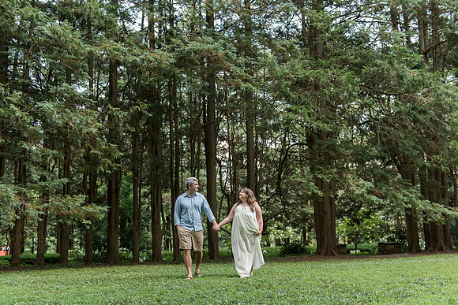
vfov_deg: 33.4
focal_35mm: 40
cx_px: 239
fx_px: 509
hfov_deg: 48.5
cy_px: 157
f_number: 3.5
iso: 1000
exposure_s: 1/160
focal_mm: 38
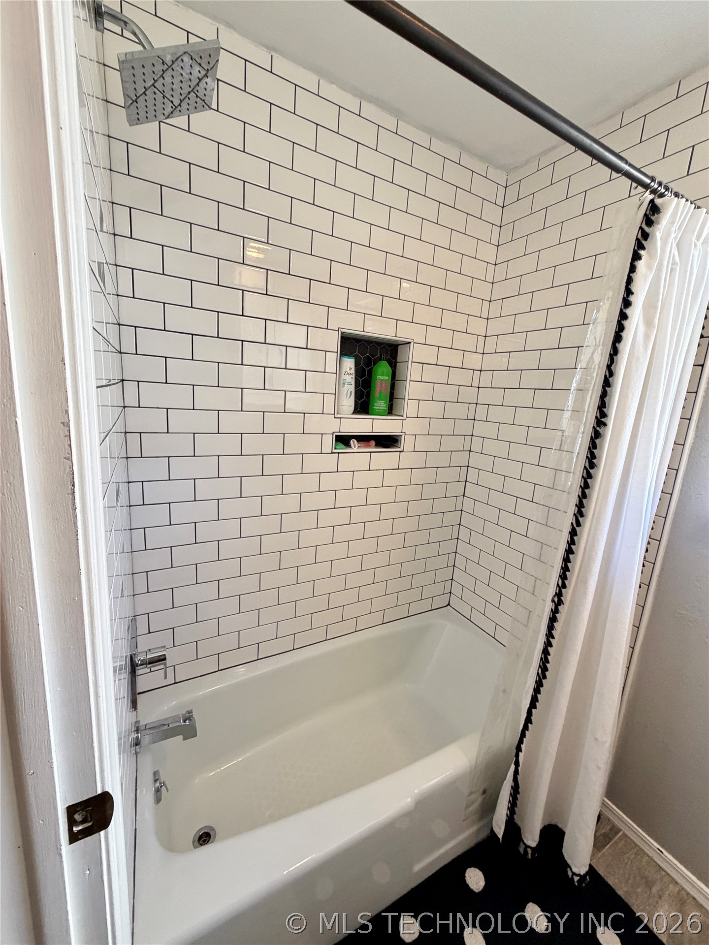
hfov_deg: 85.7
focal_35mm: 14
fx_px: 382
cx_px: 354
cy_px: 472
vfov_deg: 102.1
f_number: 2.2
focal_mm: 2.22
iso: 400
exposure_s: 1/60
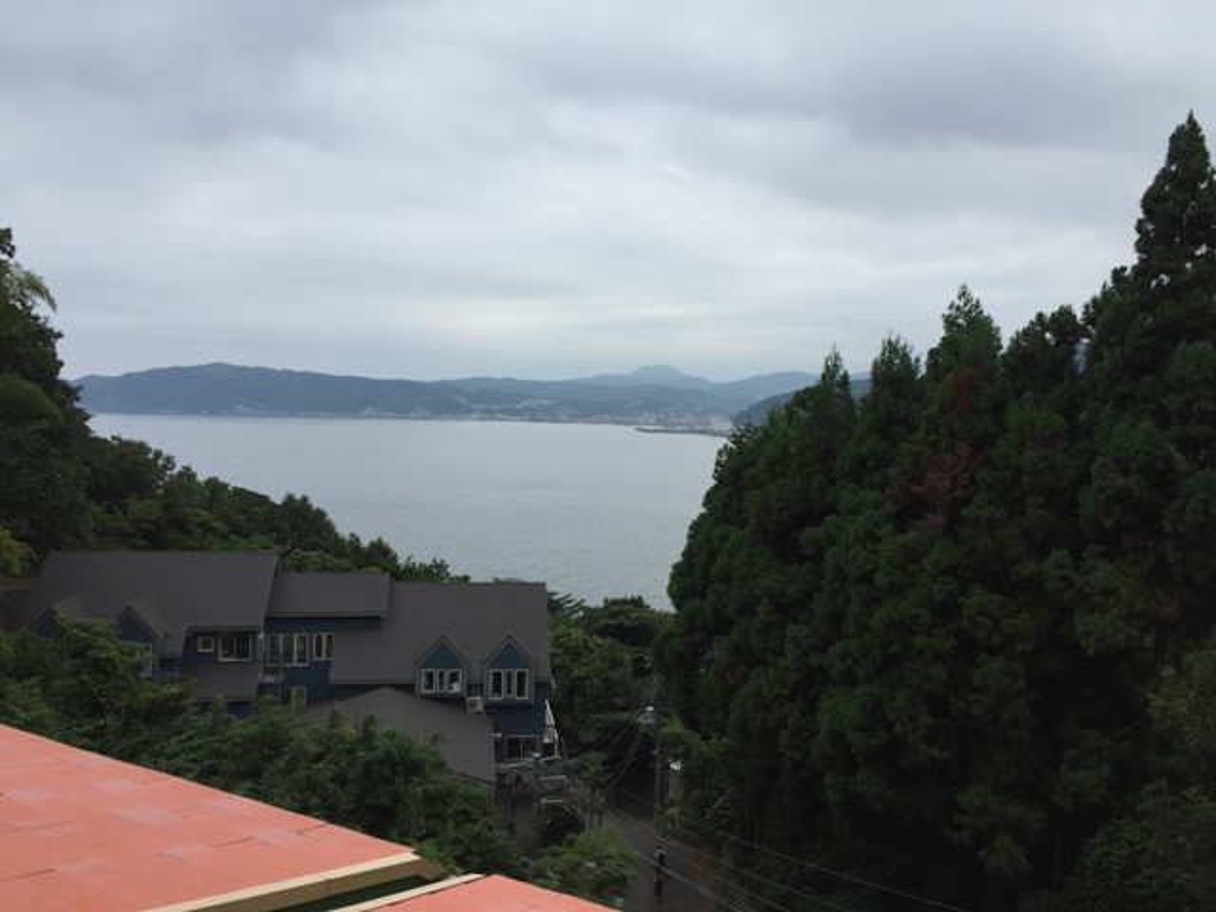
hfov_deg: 61.7
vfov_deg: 48.2
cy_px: 456
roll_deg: -1.1
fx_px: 1019
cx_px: 608
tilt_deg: -1.7
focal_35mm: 29
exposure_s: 1/1647
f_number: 2.2
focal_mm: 4.15
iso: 32
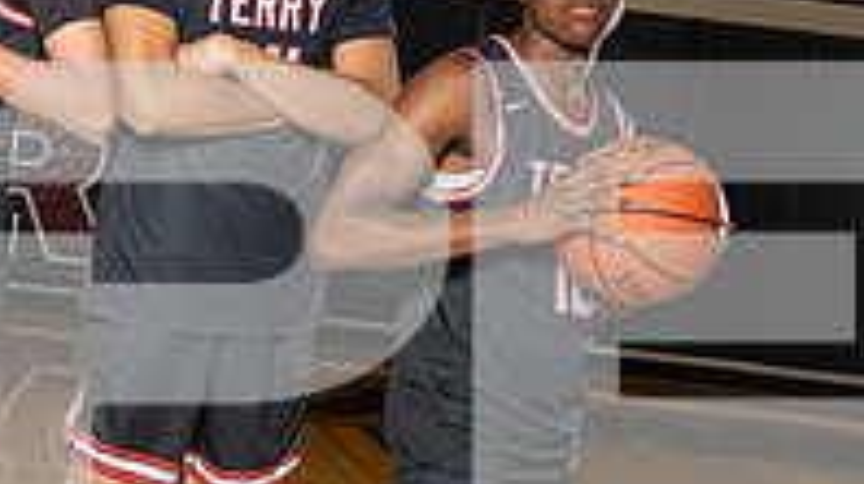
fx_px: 1969
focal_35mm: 86
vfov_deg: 14.0
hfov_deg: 23.0
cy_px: 294
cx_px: -135
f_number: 7.1
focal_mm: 28
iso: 320
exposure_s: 1/250
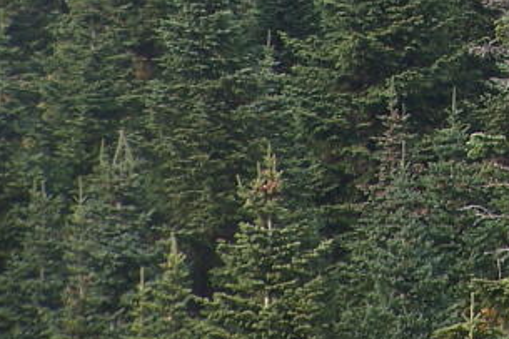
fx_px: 13240
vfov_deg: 1.5
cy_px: -294
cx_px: 821
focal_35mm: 937
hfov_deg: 2.2
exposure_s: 1/400
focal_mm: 44.4
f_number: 3.6
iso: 80
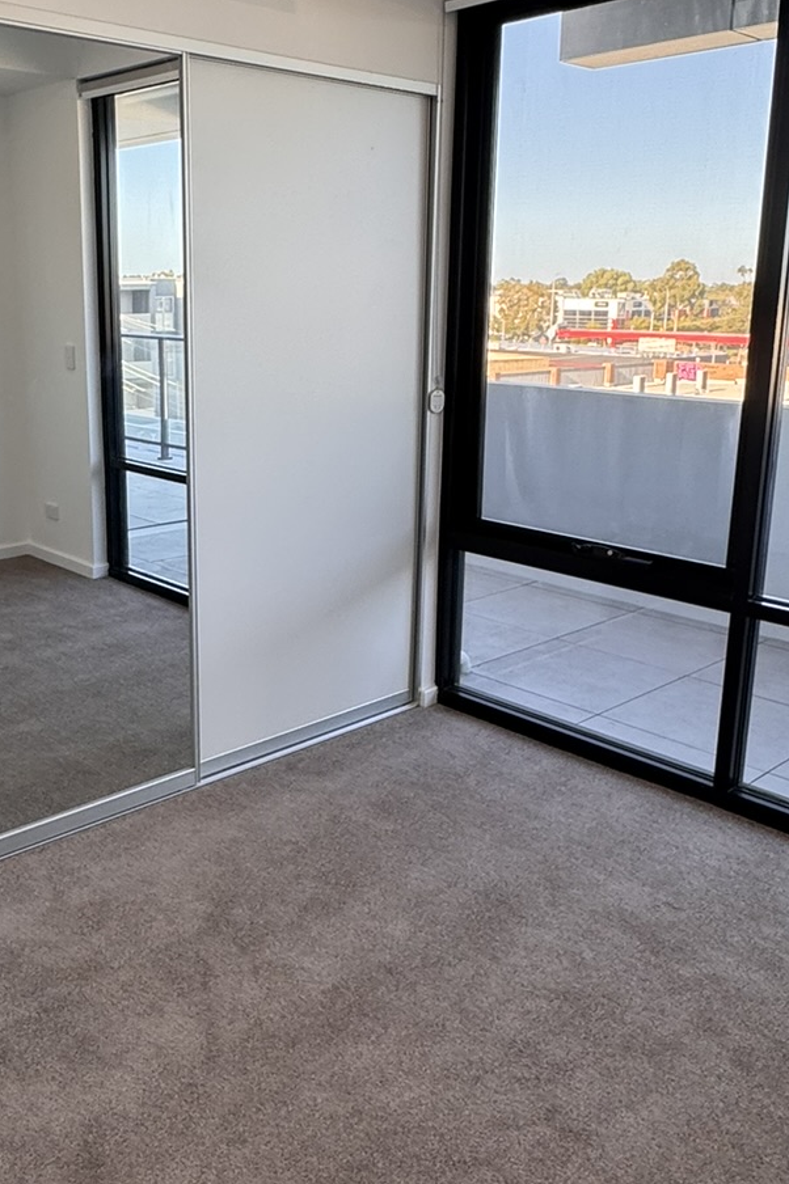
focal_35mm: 33
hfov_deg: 39.6
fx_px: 1086
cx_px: 287
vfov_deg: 57.2
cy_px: 538
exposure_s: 1/100
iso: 50
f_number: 2.2
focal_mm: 2.22
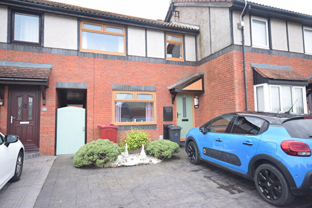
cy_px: 104
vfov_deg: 56.2
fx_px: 195
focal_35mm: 22
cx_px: 156
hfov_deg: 77.3
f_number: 8
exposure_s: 1/250
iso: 400
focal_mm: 15
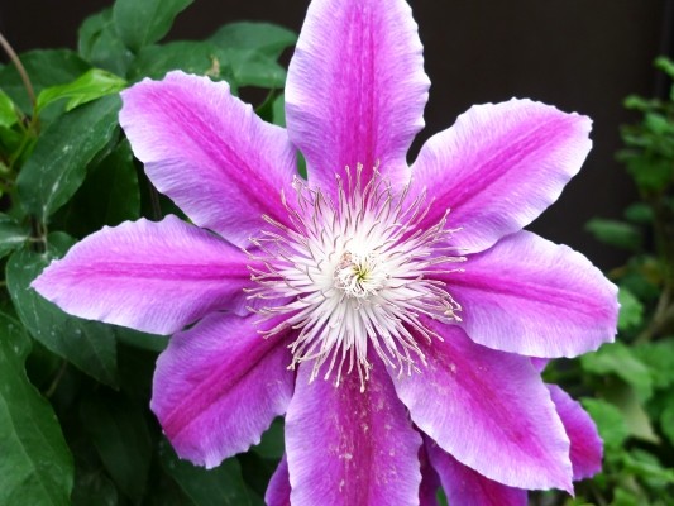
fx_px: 623
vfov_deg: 44.2
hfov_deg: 56.8
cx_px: 337
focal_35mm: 32
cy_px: 253
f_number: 2.2
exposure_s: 1/40
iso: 80
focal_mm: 6.8
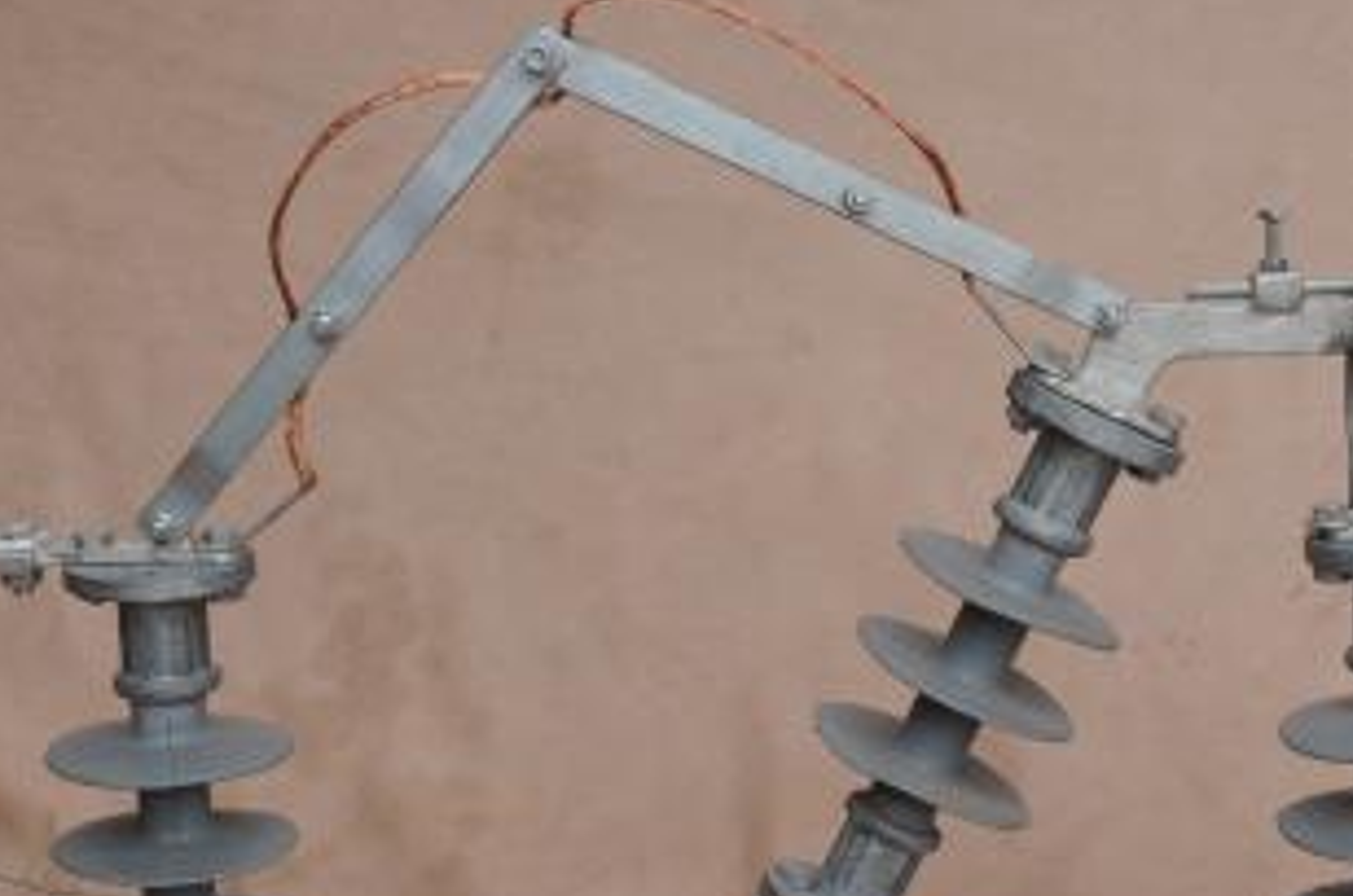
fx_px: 2925
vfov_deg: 17.4
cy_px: 567
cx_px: 795
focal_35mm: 78
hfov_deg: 26.0
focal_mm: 32
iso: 640
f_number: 10
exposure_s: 1/125
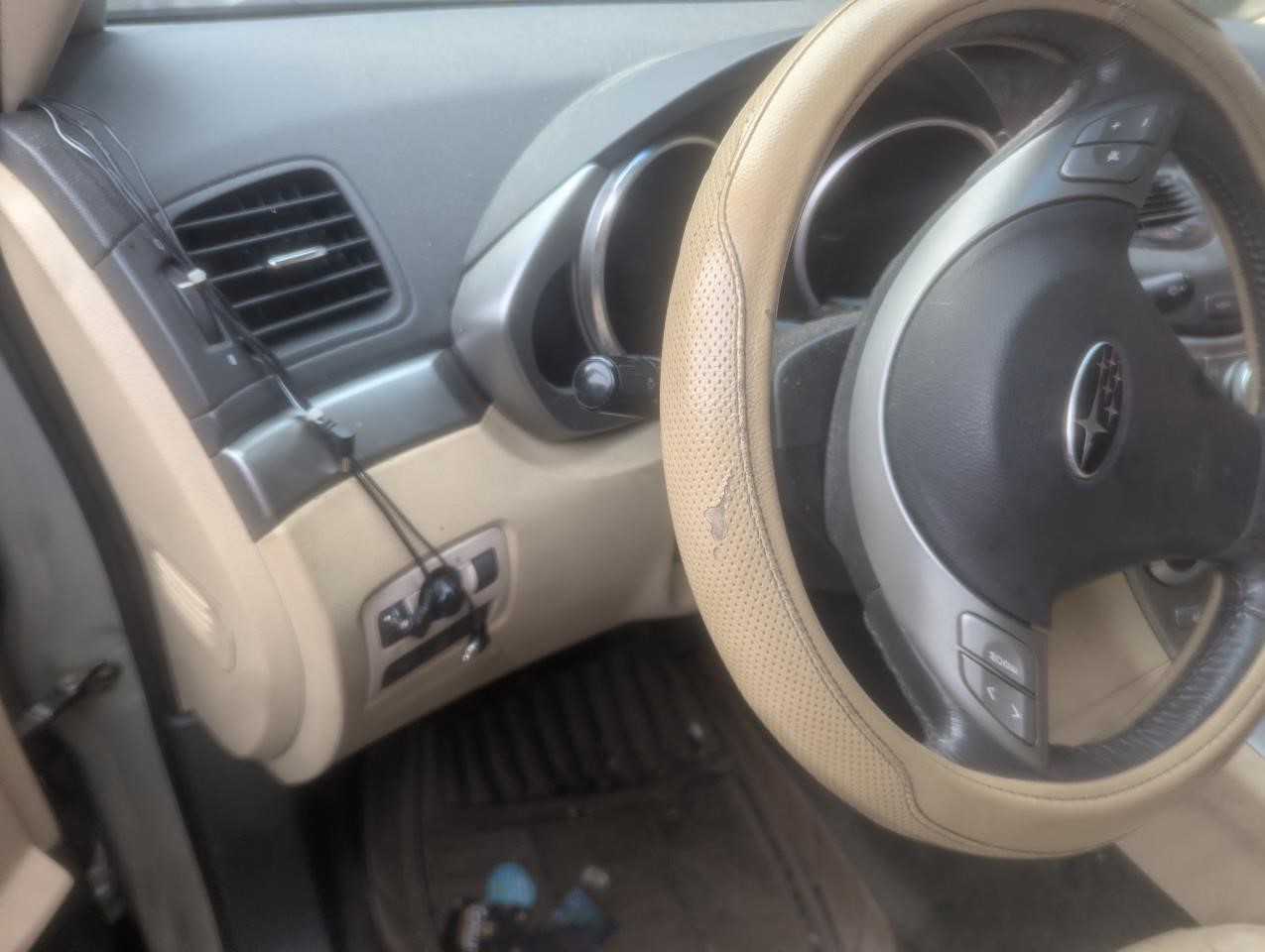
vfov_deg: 56.9
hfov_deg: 71.5
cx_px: 632
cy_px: 476
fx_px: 878
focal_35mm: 24
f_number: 1.85
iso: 42
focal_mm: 6.81
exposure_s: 1/85.3
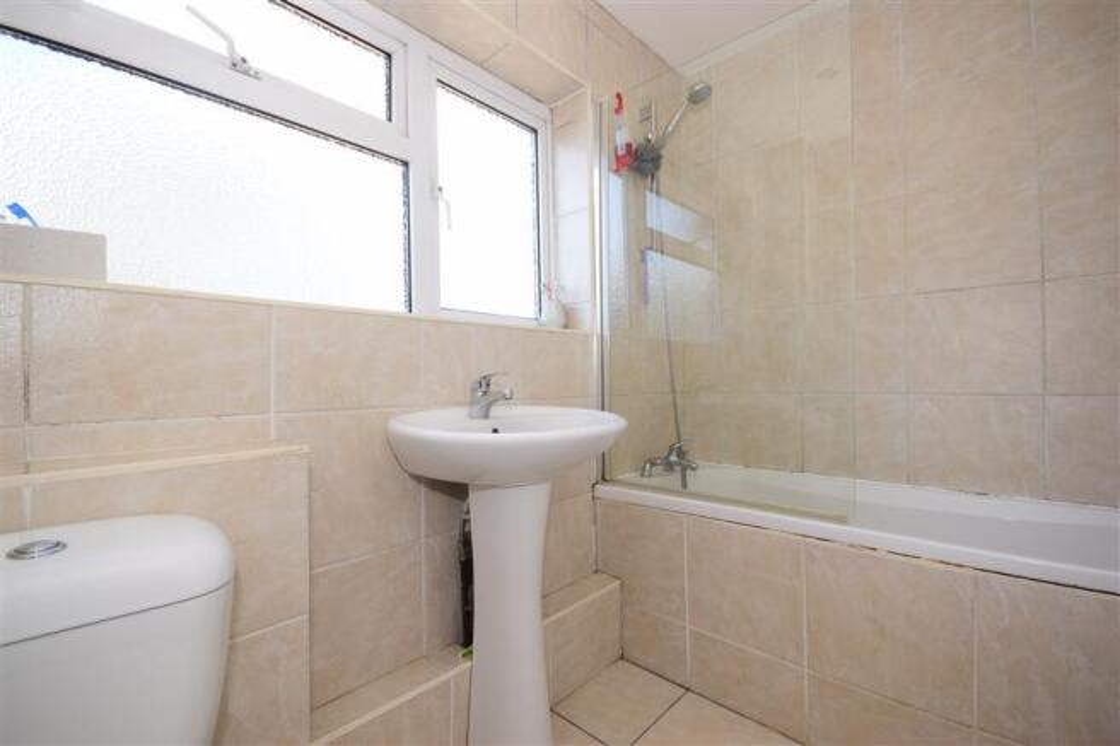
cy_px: 373
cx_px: 560
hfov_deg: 100.4
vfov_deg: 77.3
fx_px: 467
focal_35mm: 15
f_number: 9
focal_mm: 10
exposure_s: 1/25
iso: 100
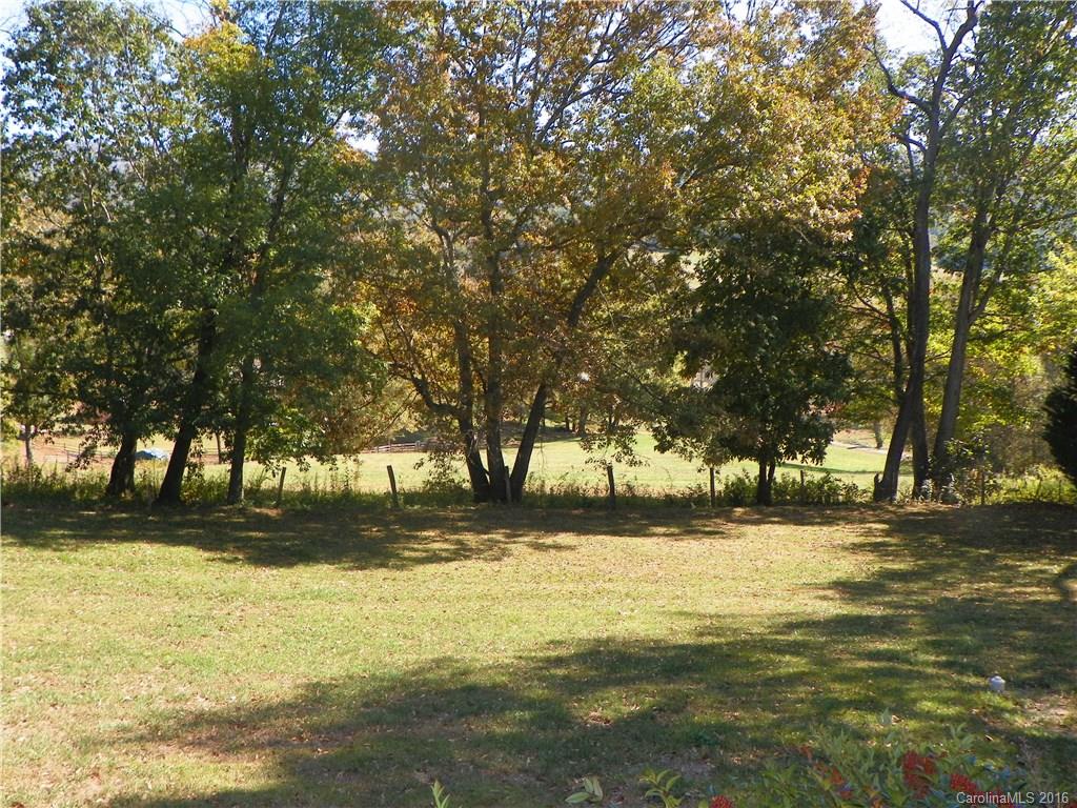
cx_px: 538
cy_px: 404
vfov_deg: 41.8
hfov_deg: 54.0
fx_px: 1058
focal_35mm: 34
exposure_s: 1/200
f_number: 4
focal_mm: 6.1
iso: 64
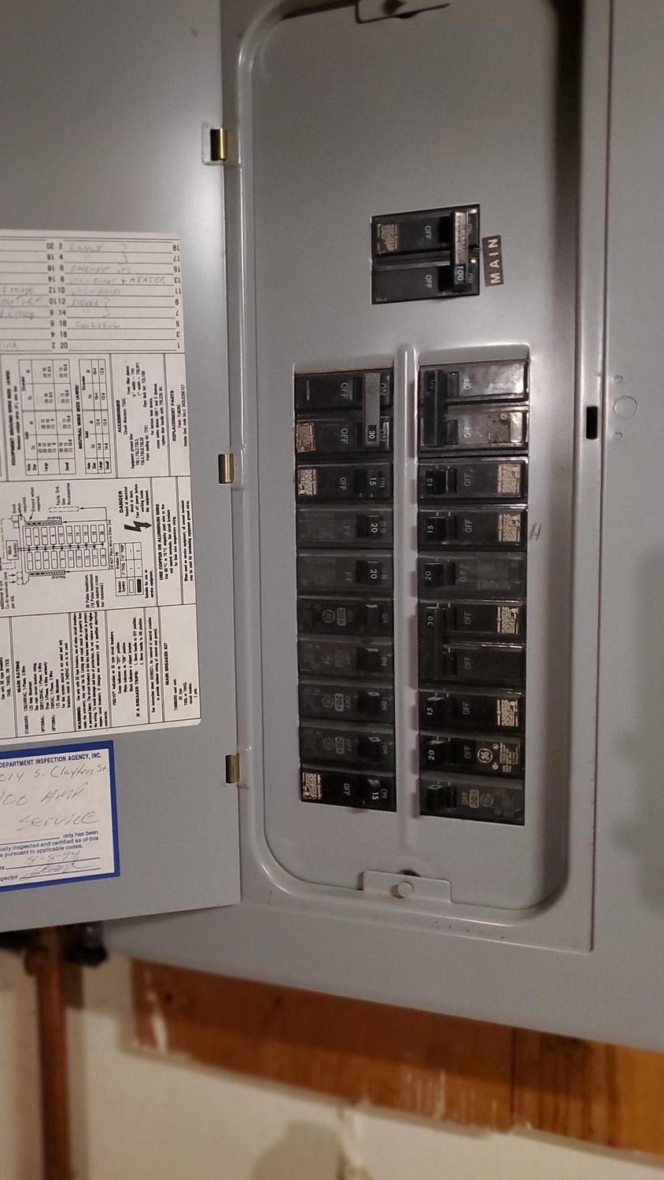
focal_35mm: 29
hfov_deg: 39.9
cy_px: 581
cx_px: 253
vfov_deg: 66.1
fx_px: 908
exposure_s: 1/30
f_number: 1.5
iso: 500
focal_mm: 4.3
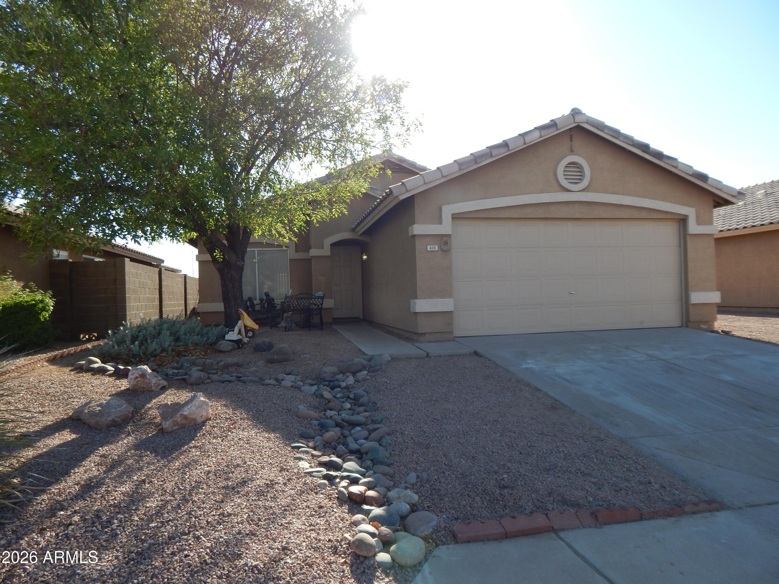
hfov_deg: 76.4
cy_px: 292
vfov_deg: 61.1
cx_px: 390
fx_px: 495
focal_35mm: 22
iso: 125
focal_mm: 4
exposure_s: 1/800
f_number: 3
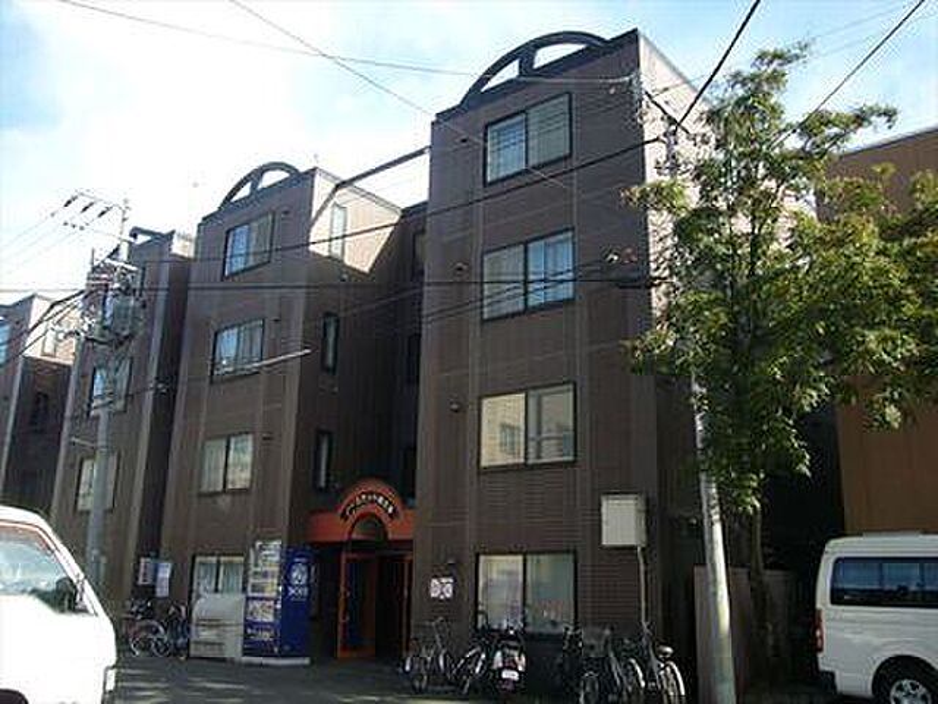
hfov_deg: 58.4
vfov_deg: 45.4
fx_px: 840
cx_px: 469
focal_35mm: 31
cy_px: 352
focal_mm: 4.6
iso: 80
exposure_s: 1/320
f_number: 2.8
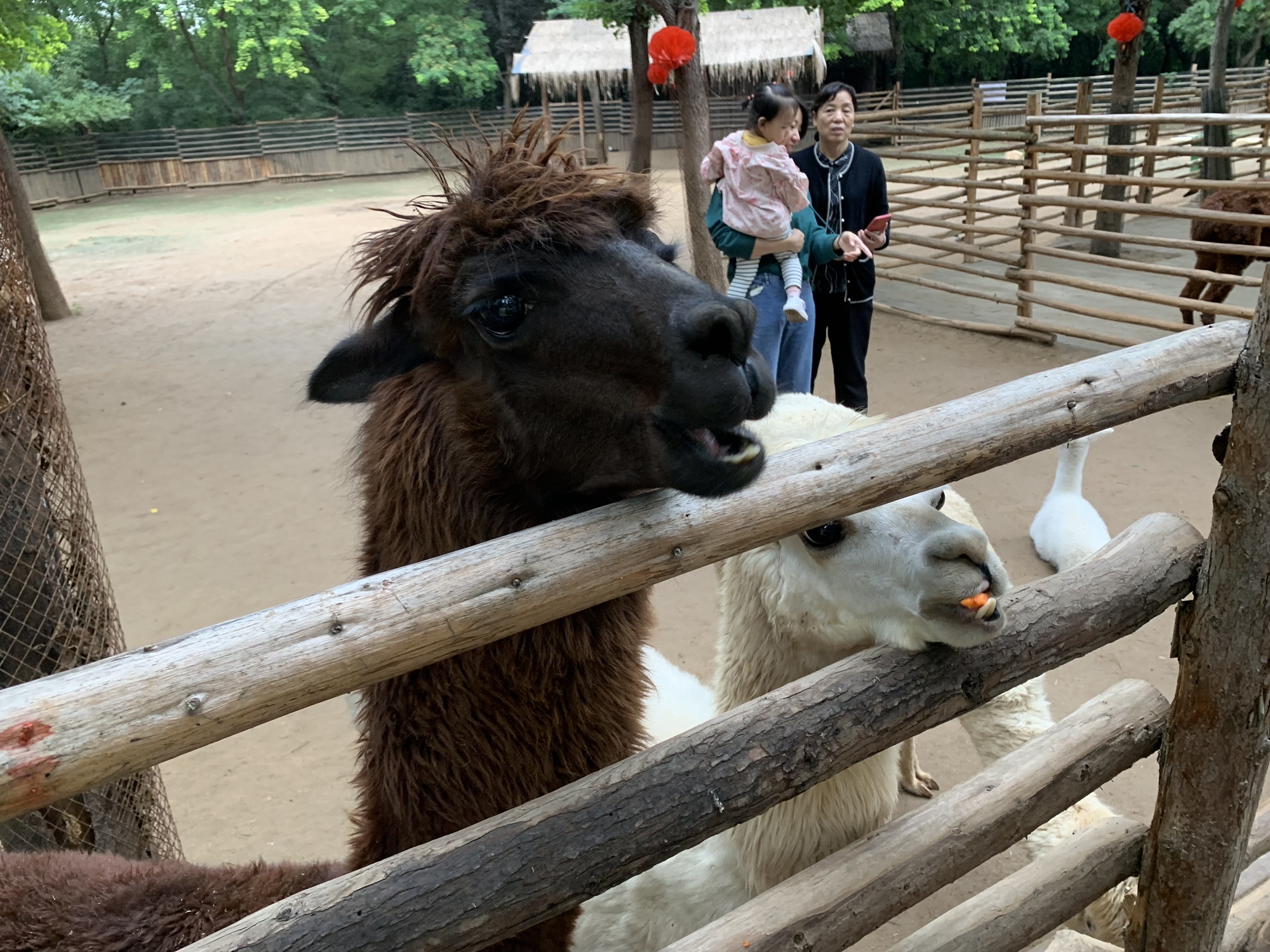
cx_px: 635
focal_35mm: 26
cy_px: 476
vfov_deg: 53.1
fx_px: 954
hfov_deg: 67.3
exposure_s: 1/109
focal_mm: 4.25
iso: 100
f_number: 1.8
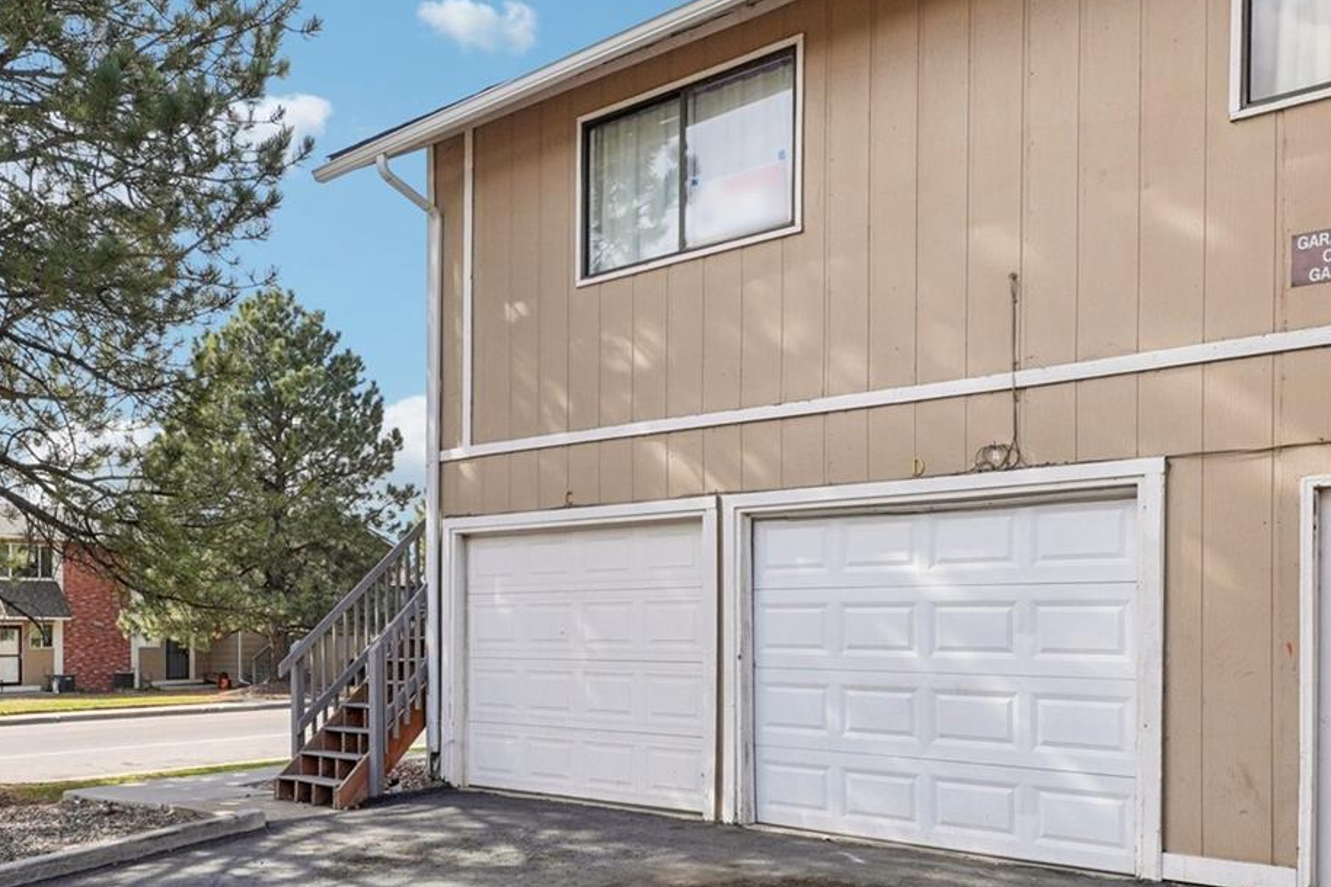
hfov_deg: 62.6
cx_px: 469
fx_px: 1067
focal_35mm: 29
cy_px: 457
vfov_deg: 45.1
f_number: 8
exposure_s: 1/250
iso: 100
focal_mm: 11
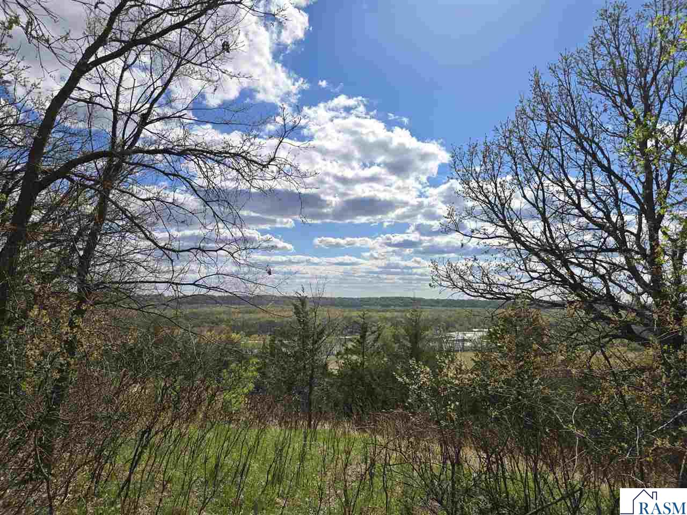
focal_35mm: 23
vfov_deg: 58.9
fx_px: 456
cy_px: 258
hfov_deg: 73.9
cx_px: 344
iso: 25
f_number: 1.8
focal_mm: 5.4
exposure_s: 1/3618
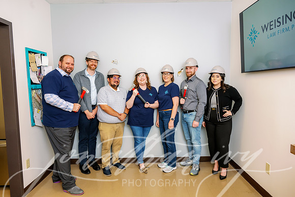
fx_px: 197
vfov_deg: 53.2
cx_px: 148
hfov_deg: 73.7
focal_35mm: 24
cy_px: 98
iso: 800
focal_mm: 24
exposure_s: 1/200
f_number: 5.6
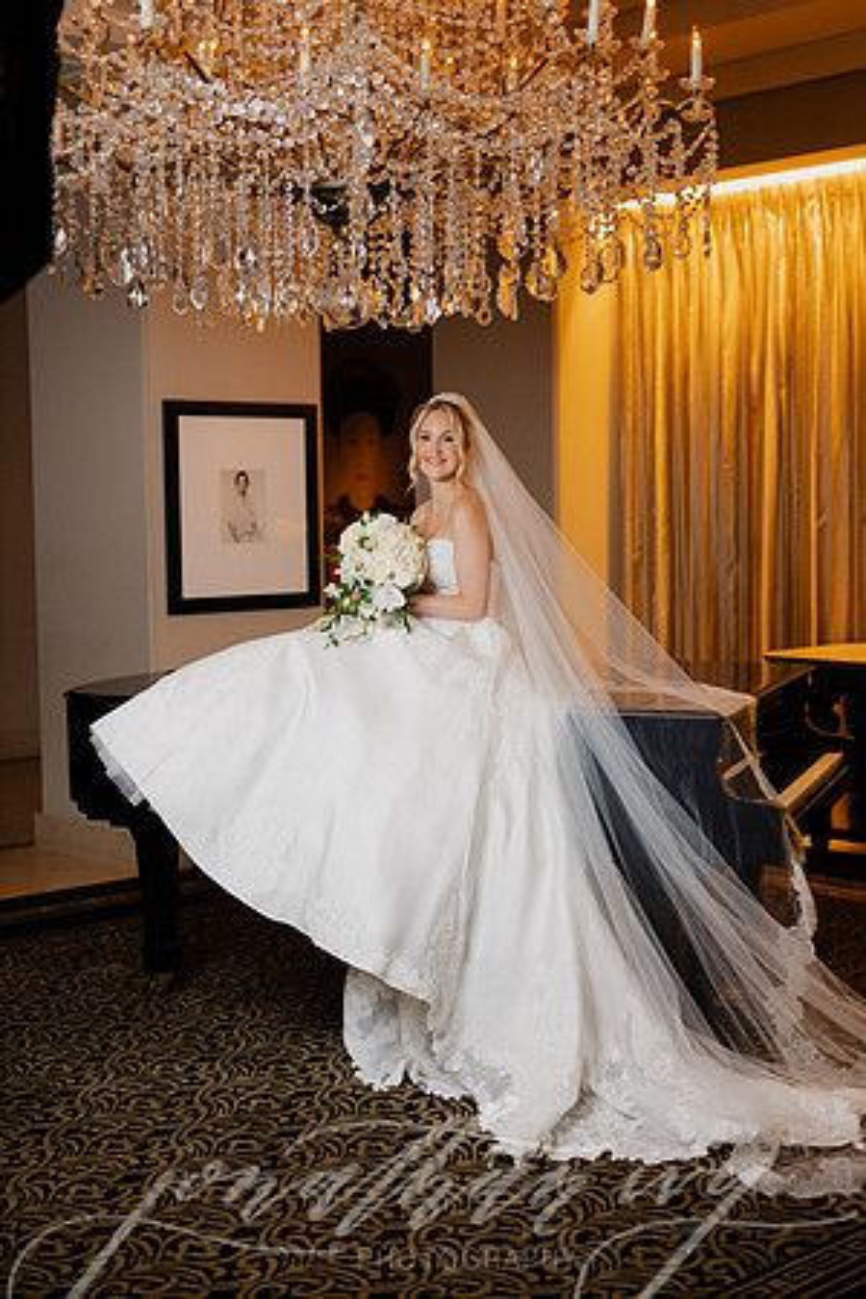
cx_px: 433
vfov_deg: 39.6
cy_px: 650
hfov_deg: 27.0
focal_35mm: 50
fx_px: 1804
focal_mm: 50
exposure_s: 1/200
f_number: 2.2
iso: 250
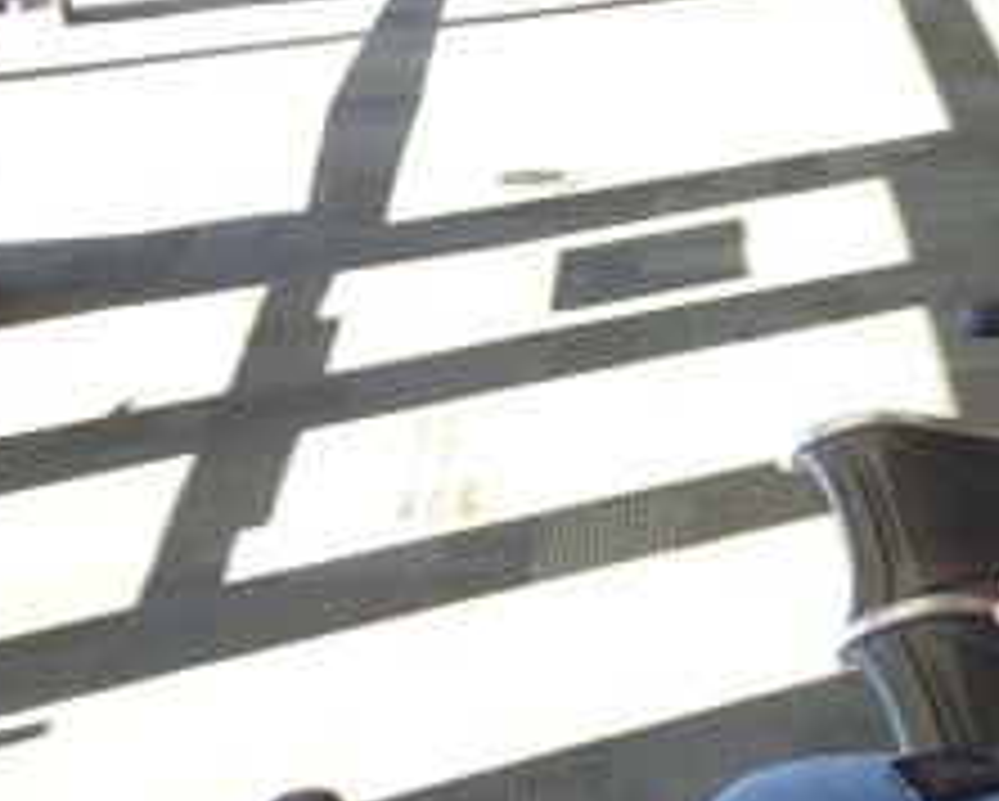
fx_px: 3018
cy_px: 652
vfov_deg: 15.0
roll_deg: +1.1
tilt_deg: -24.3
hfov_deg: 16.5
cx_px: 1656
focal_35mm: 102
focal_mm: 4.15
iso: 40
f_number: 2.2
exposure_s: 1/60
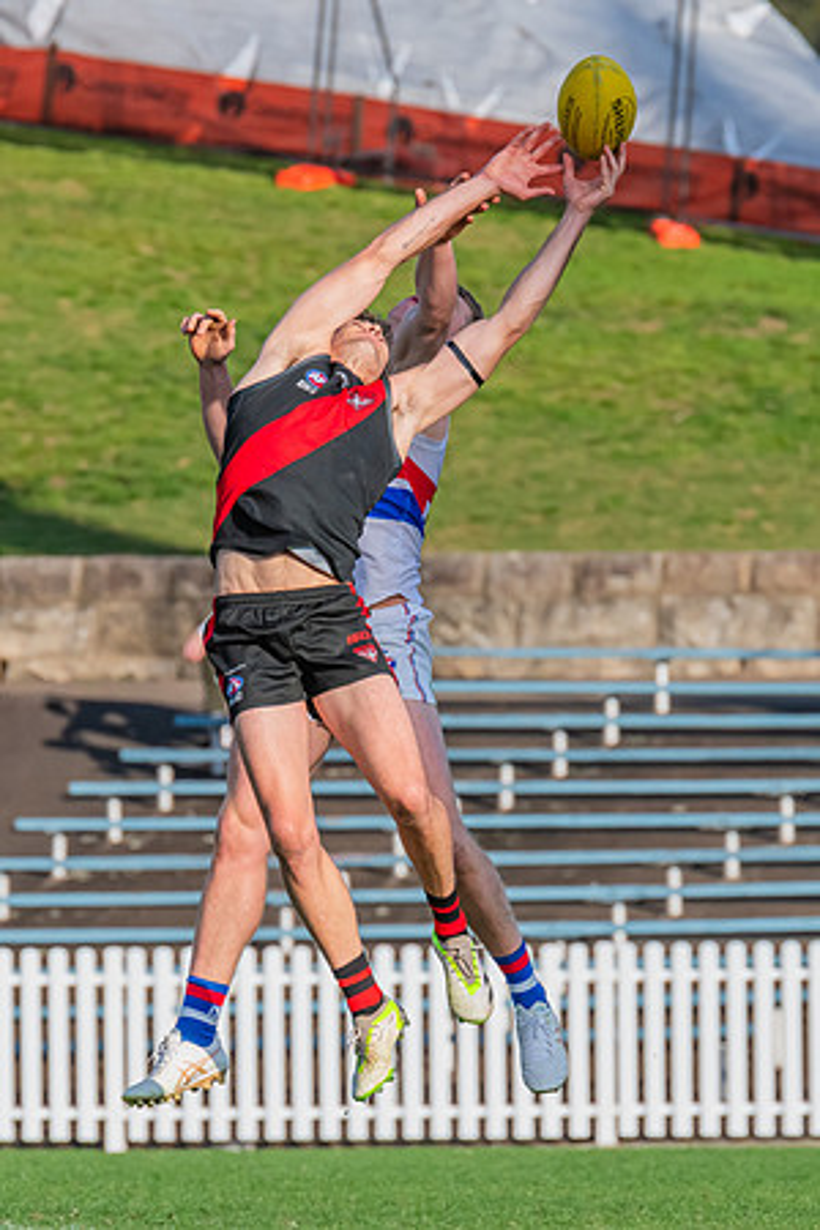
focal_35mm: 762
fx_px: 26037
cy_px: 635
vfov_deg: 2.7
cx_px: 435
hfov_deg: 1.8
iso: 800
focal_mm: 420
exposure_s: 1/1250
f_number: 11
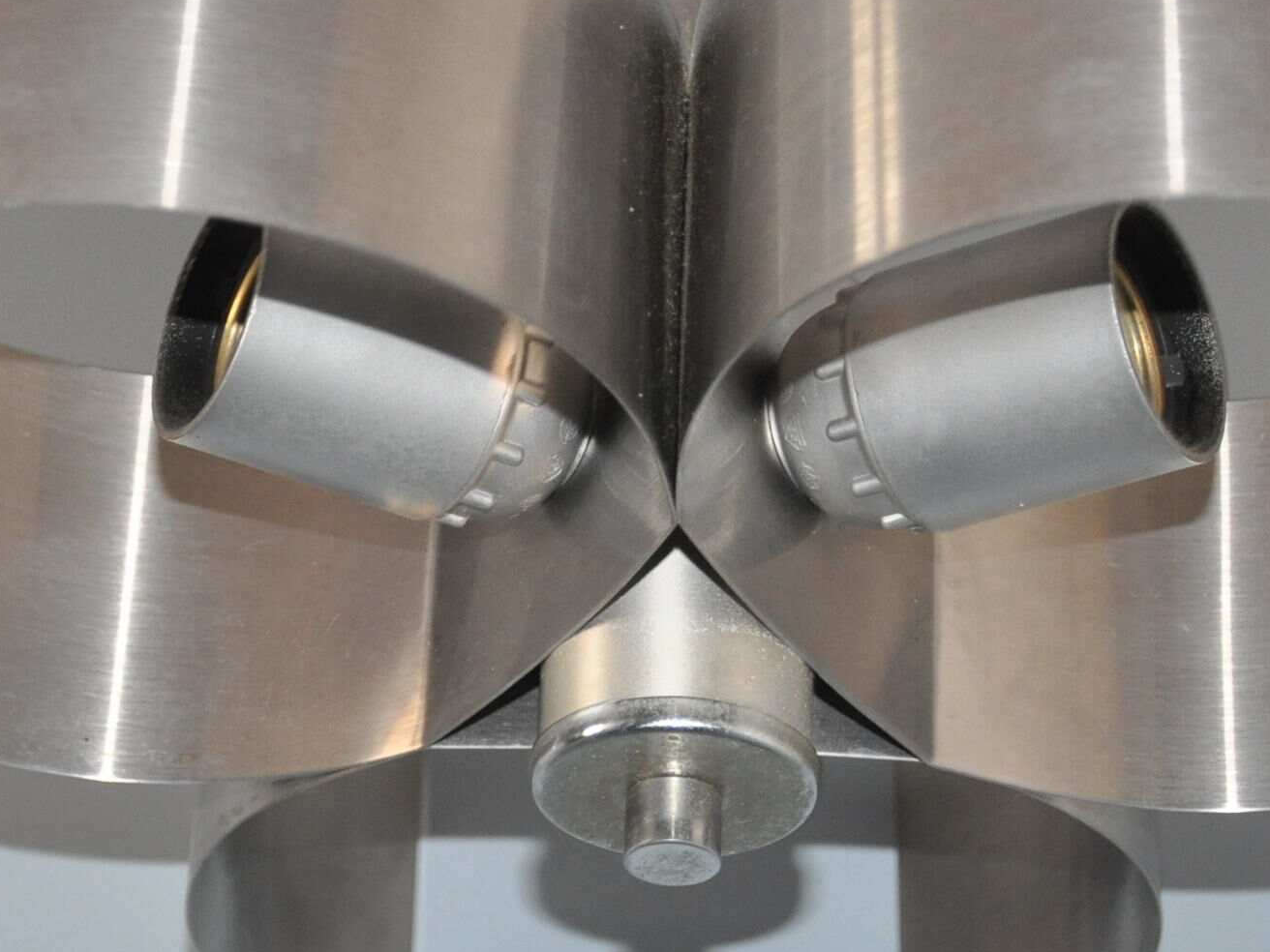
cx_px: 481
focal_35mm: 113
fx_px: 4146
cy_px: 463
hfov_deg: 17.4
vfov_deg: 13.1
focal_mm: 32
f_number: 4.2
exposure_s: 1/60
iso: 800
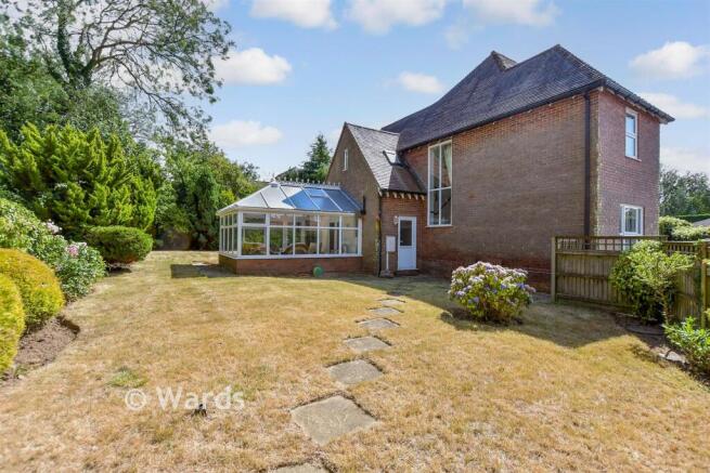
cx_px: 355
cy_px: 236
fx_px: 296
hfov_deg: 100.4
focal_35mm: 15
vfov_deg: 77.4
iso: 160
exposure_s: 1/320
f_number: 6.3
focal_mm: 10
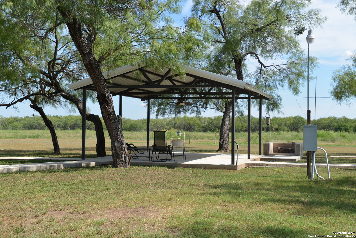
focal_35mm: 50
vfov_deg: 27.0
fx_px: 495
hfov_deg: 39.6
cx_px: 178
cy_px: 119
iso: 125
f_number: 8
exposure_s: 1/250
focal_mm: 50
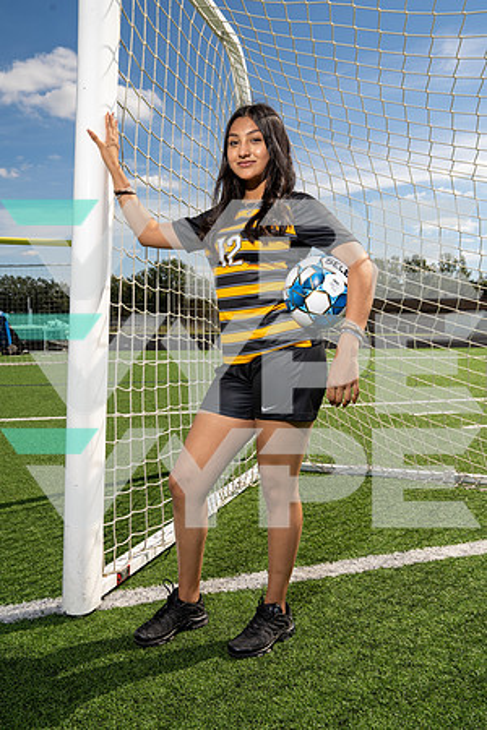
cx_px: 244
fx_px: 609
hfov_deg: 43.6
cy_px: 365
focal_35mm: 30
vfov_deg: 61.9
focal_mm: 30
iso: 100
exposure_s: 1/250
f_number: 8
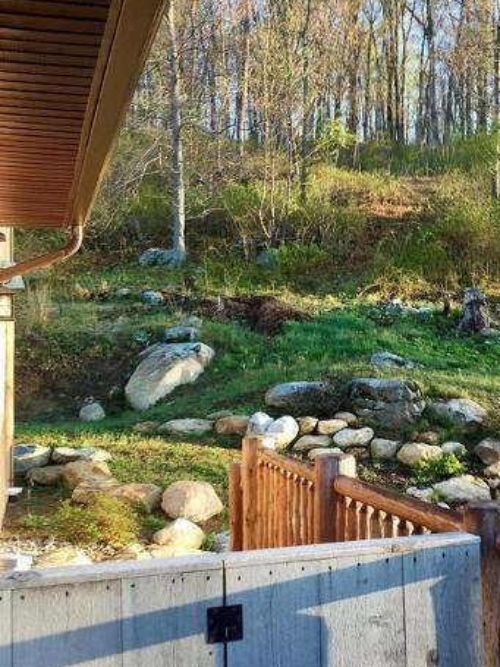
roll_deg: +1.2
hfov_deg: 29.4
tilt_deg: +2.6
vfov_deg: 38.9
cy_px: 347
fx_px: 944
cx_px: 352
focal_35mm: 49
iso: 32
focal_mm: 4.15
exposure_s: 1/120
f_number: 2.2
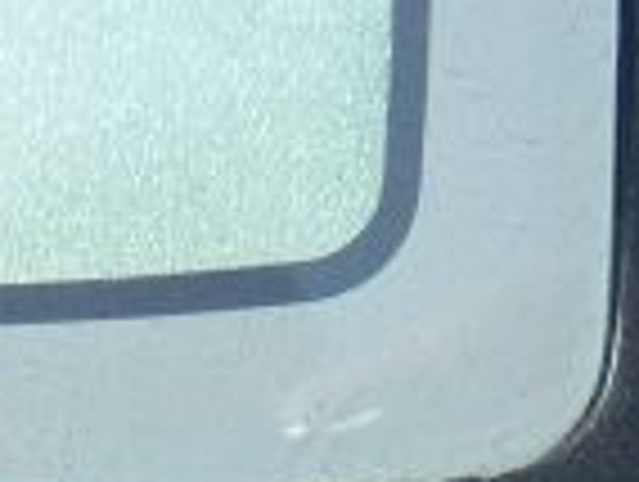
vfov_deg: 7.1
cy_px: 1167
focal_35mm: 197
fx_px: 3643
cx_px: -122
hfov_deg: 9.9
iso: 80
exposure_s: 1/200
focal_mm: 5.7
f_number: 4
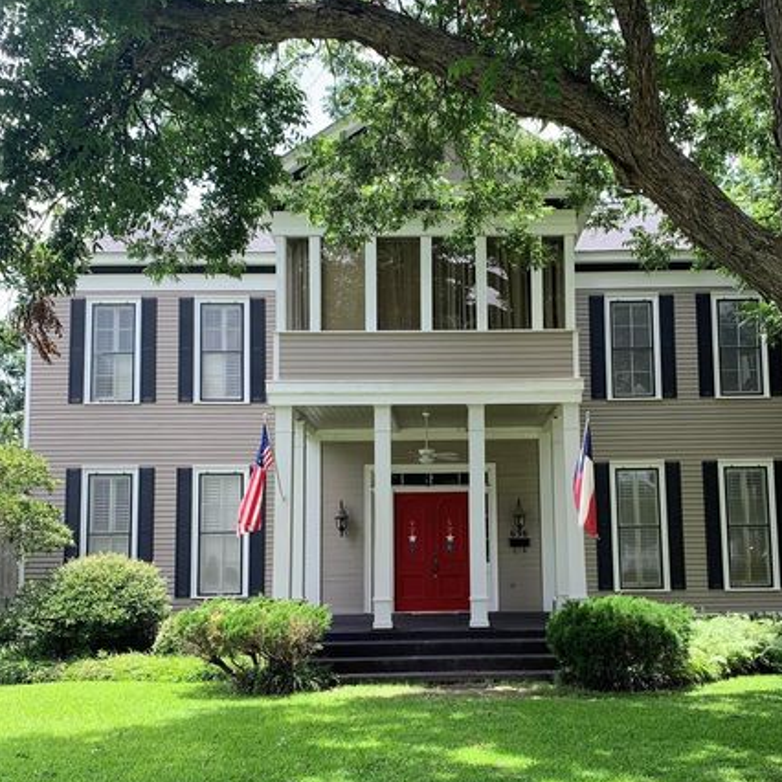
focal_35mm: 36
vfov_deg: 45.8
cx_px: 455
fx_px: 920
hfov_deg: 45.9
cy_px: 475
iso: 25
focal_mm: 4.25
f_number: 1.8
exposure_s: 1/251
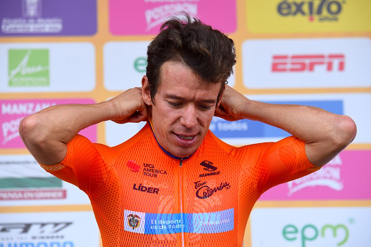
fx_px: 2009
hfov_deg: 10.6
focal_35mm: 195
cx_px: 186
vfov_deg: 7.0
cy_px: 124
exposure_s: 1/1000
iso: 800
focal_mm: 195
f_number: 6.3
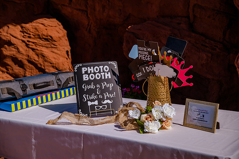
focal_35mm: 75
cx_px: 120
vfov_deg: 18.2
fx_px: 498
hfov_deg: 27.0
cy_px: 80
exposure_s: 1/1600
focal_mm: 75
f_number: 6.3
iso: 200
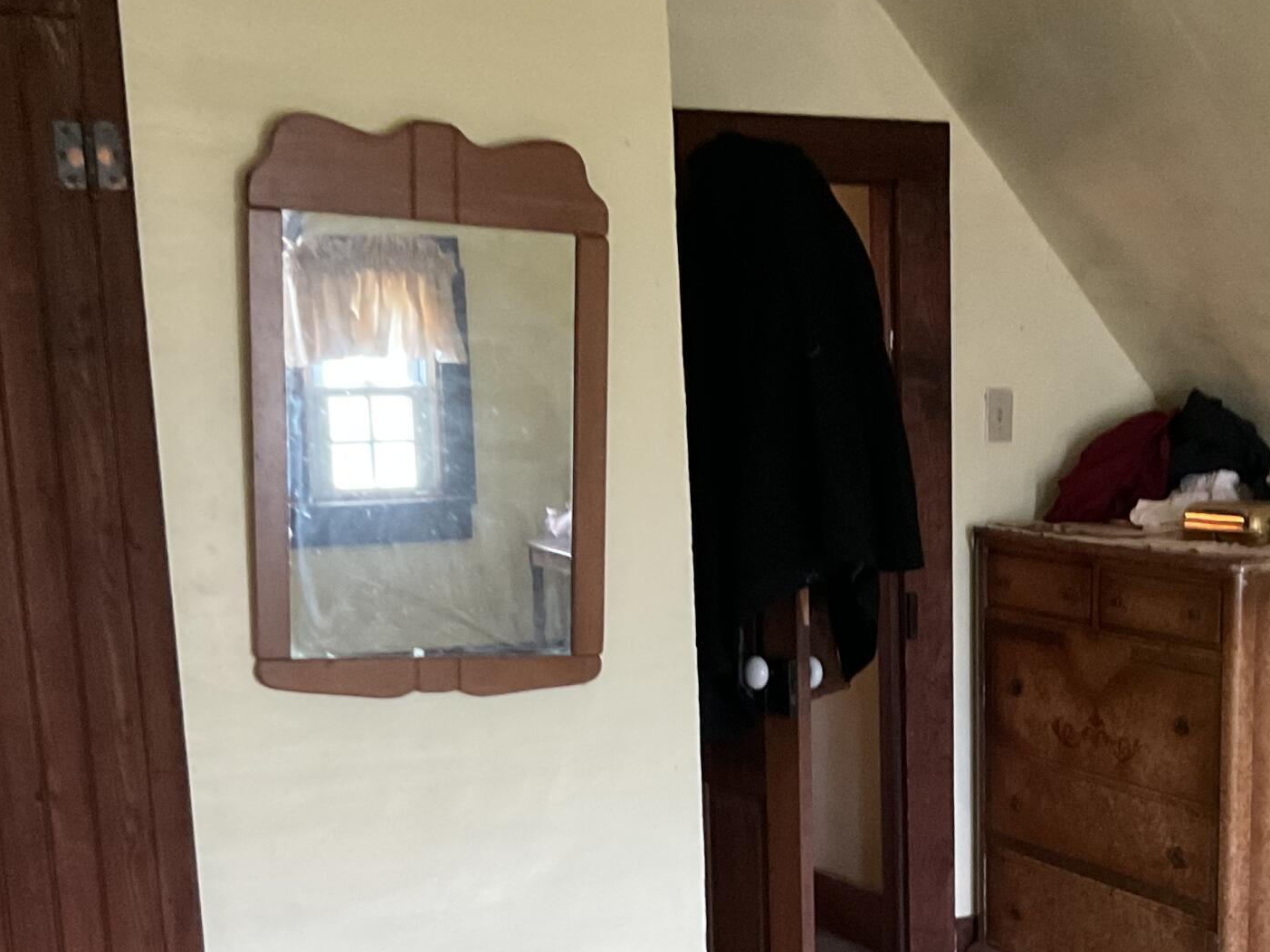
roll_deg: +0.5
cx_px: 1012
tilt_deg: -14.5
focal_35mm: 62
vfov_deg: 22.9
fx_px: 2274
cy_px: 892
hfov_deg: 30.5
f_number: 1.8
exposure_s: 1/30
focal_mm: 3
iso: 320
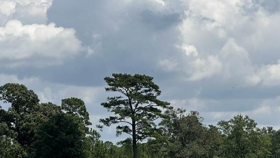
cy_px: 52
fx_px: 1166
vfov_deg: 7.7
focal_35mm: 157
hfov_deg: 13.7
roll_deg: +0.3
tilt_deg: +7.9
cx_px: 126
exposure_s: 1/1754
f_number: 2.8
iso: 32
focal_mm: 9
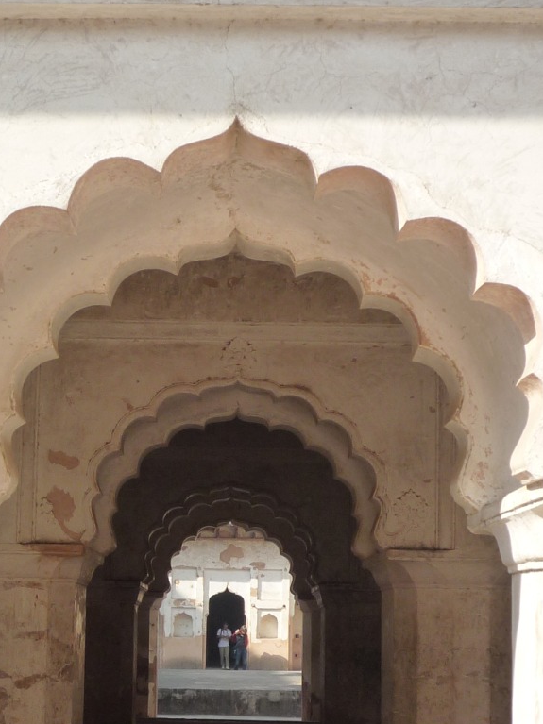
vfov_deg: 31.3
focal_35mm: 61
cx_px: 193
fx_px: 1276
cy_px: 510
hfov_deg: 23.9
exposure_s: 1/500
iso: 160
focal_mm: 5.8
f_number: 3.6
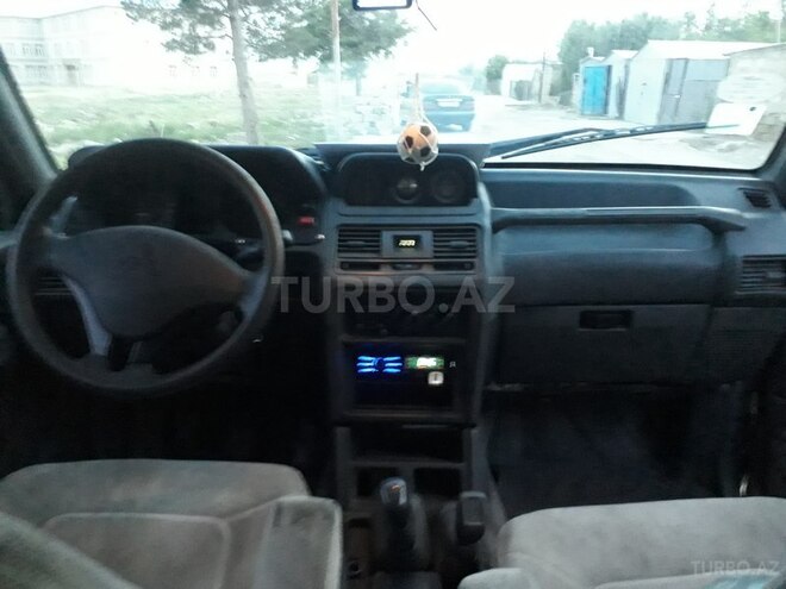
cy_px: 294
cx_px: 393
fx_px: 613
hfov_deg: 65.3
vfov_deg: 51.4
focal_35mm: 27
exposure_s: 1/17
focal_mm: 3.6
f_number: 1.9
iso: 800
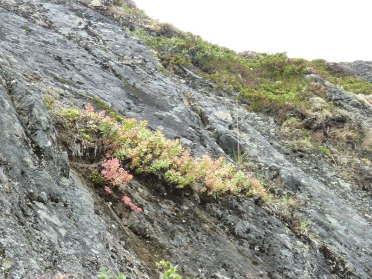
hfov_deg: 13.4
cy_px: 140
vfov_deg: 10.1
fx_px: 1580
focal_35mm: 147
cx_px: 186
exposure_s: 1/250
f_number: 4.5
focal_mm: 24.1
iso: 640
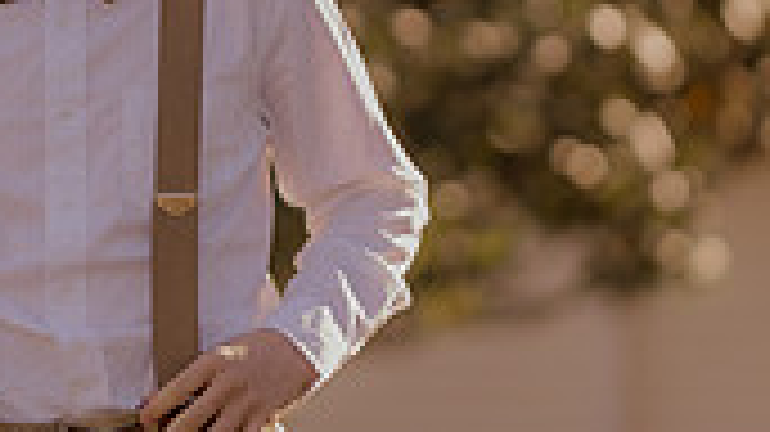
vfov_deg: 3.5
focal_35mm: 351
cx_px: 221
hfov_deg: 6.1
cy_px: 68
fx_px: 7163
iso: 200
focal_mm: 85
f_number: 1.4
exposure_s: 1/2500
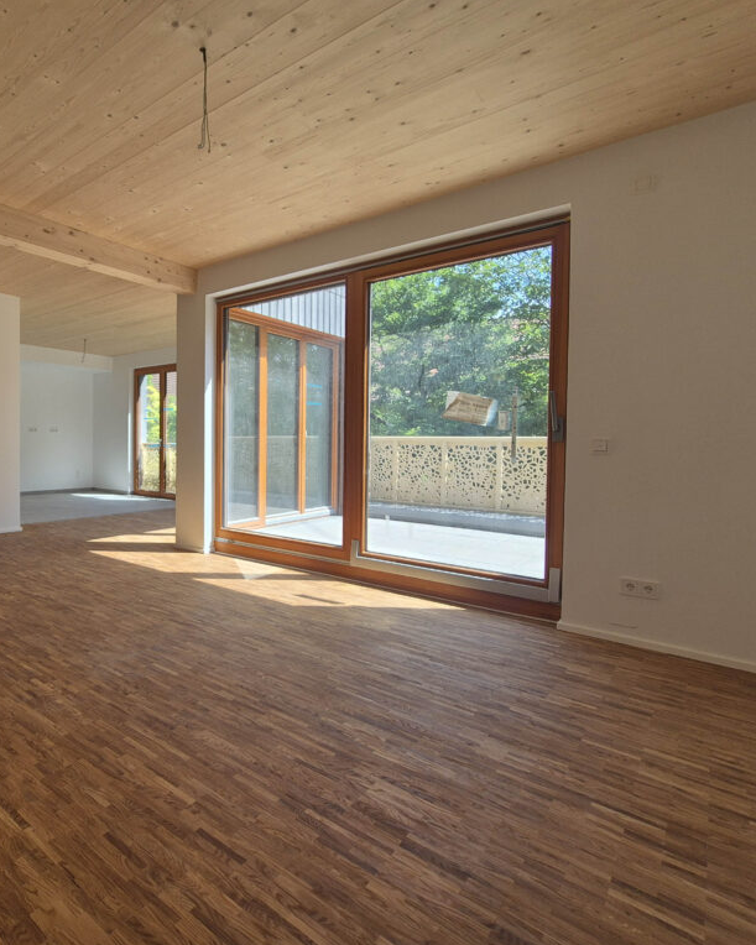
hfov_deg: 71.4
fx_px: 476
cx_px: 183
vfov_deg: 89.6
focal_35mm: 17
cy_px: 472
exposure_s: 1/220
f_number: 2.2
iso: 50
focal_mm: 2.2
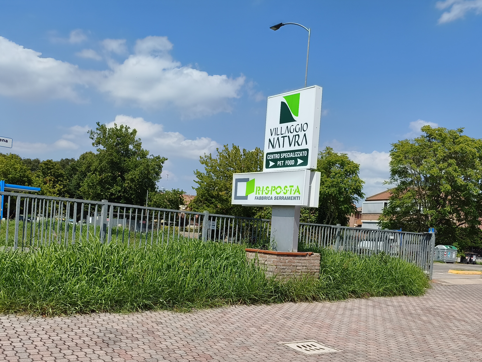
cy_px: 249
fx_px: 473
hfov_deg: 53.6
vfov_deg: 41.1
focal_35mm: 34
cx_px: 286
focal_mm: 6.06
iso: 50
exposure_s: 1/1045
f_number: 1.7
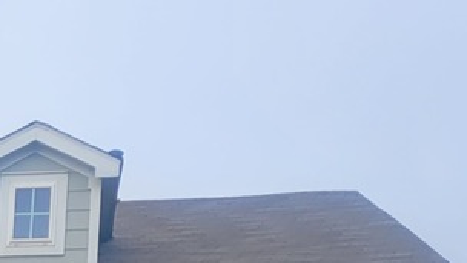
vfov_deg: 7.8
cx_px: -320
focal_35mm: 134
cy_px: 801
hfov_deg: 14.5
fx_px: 1659
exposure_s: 1/728
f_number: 1.8
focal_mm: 5.4
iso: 40
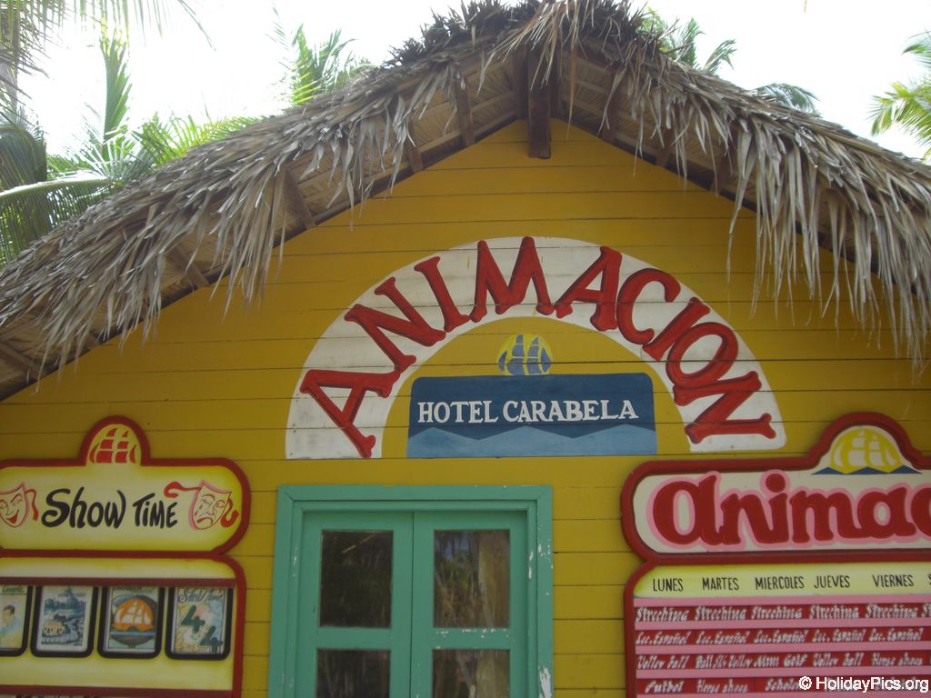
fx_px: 1022
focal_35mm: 38
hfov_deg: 49.0
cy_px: 349
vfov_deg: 37.7
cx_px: 466
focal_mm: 6.2
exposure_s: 1/320
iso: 64
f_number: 2.7
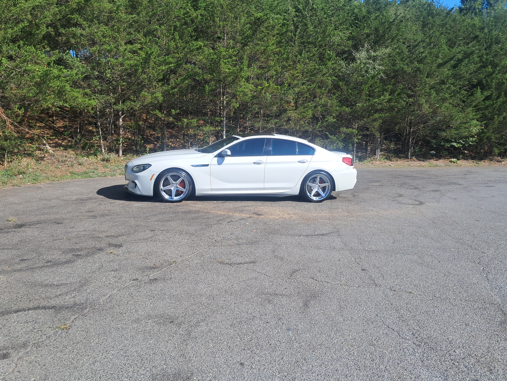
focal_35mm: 28
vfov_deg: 49.7
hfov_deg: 63.4
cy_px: 188
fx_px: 410
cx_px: 245
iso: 50
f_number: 1.8
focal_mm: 4
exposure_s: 1/669
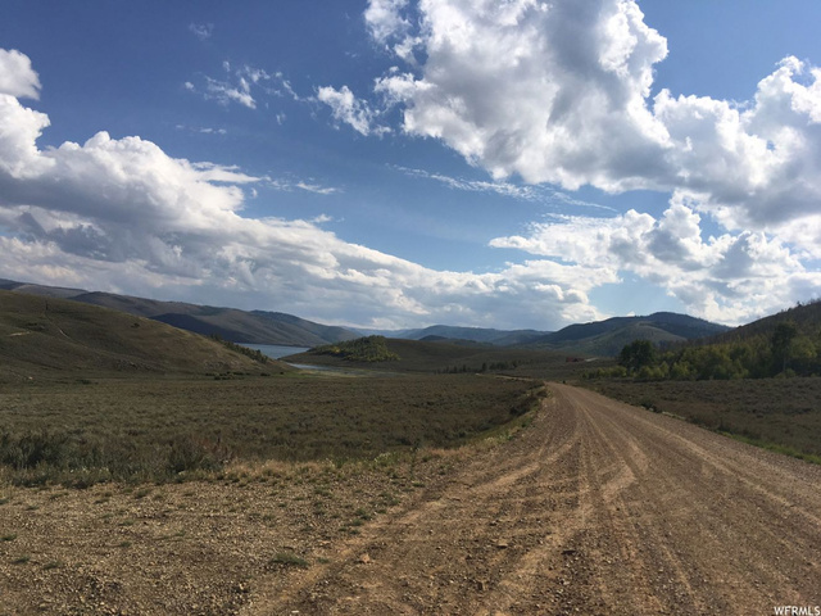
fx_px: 688
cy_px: 308
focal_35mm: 29
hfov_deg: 61.7
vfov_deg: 48.2
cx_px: 410
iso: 25
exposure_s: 1/4049
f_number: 2.2
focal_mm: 4.15
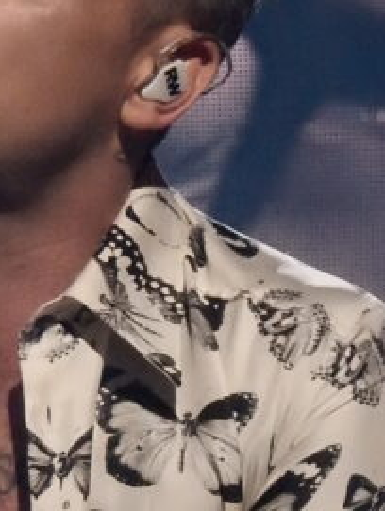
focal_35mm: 822
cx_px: 79
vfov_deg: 2.4
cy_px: 320
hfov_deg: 1.8
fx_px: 12161
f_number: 5.8
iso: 1600
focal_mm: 42.8
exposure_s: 1/100
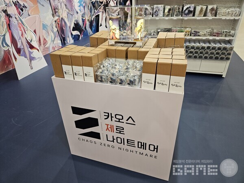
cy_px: 92
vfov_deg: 58.9
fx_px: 162
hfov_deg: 73.9
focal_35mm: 23
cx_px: 122
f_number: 1.8
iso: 250
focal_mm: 5.4
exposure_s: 1/120
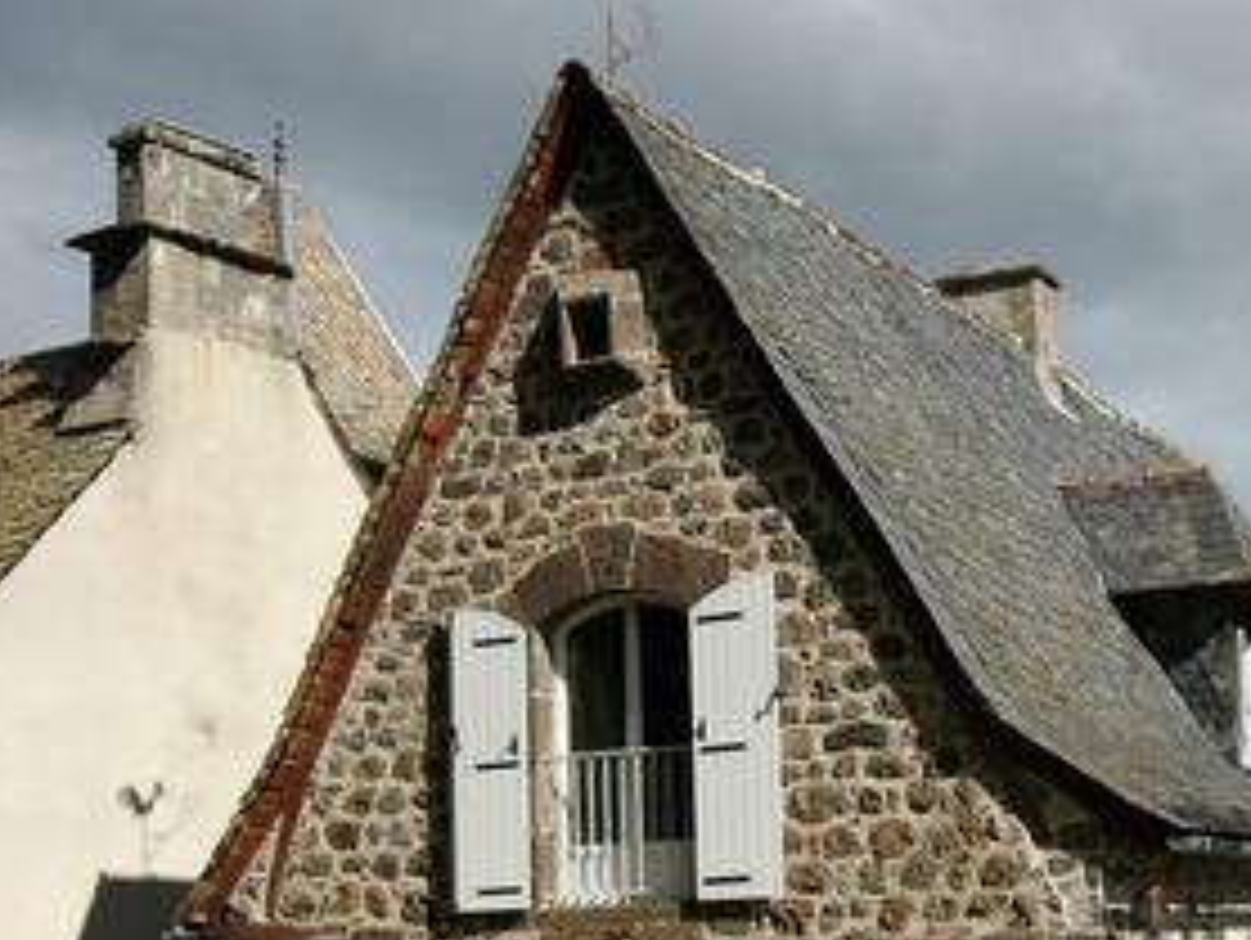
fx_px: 2062
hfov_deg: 32.7
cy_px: 740
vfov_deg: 25.3
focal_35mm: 57
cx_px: 1030
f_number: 11
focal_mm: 22
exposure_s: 1/320
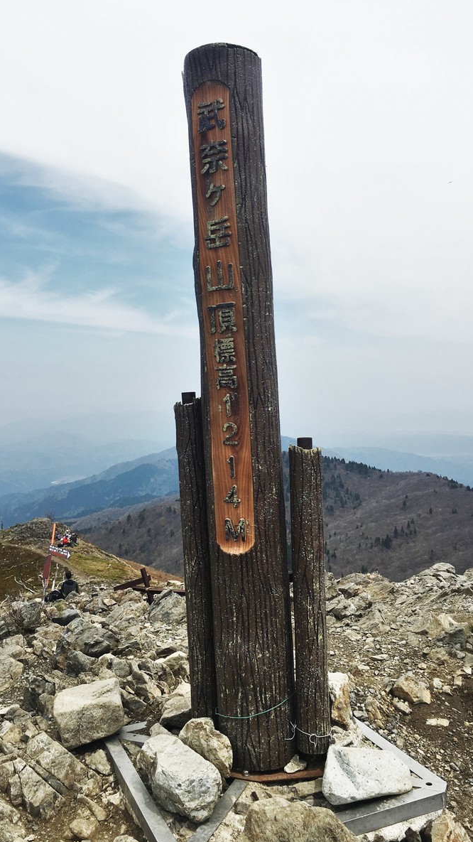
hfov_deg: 36.6
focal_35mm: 32
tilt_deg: -1.5
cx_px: 216
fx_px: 714
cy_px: 418
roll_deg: +1.1
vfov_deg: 61.0
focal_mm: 4.15
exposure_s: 1/2747
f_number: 2.2
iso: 25
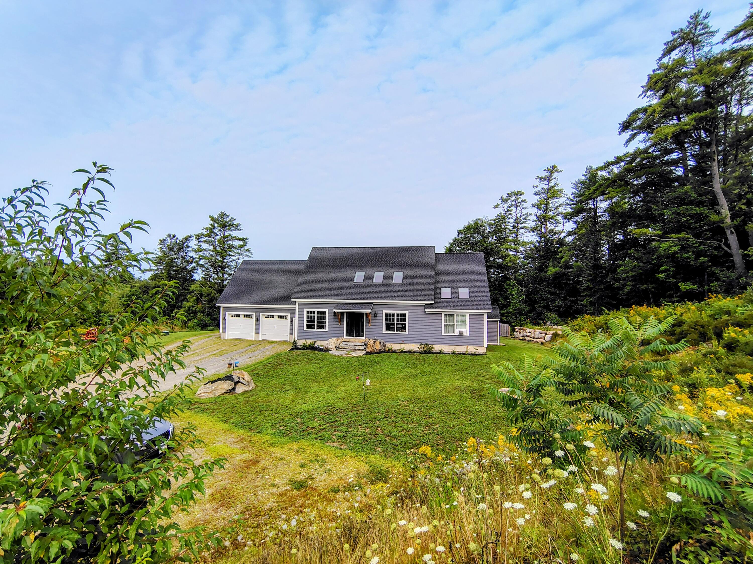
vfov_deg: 78.1
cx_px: 376
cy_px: 282
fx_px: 348
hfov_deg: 94.5
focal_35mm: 16
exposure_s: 1/776
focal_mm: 2.13
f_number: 2.2
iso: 100
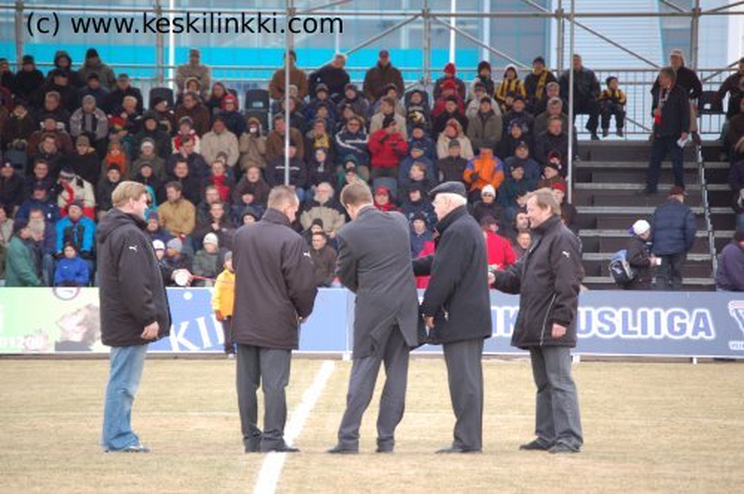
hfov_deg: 7.9
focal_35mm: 262
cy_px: 247
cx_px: 372
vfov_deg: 5.2
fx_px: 5418
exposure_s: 1/160
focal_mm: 175
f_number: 5.6
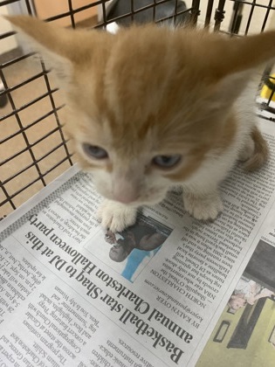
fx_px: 275
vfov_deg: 67.3
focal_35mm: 26
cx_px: 138
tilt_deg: -48.9
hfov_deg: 53.1
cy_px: 184
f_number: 1.8
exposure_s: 1/58
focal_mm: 4.25
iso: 250
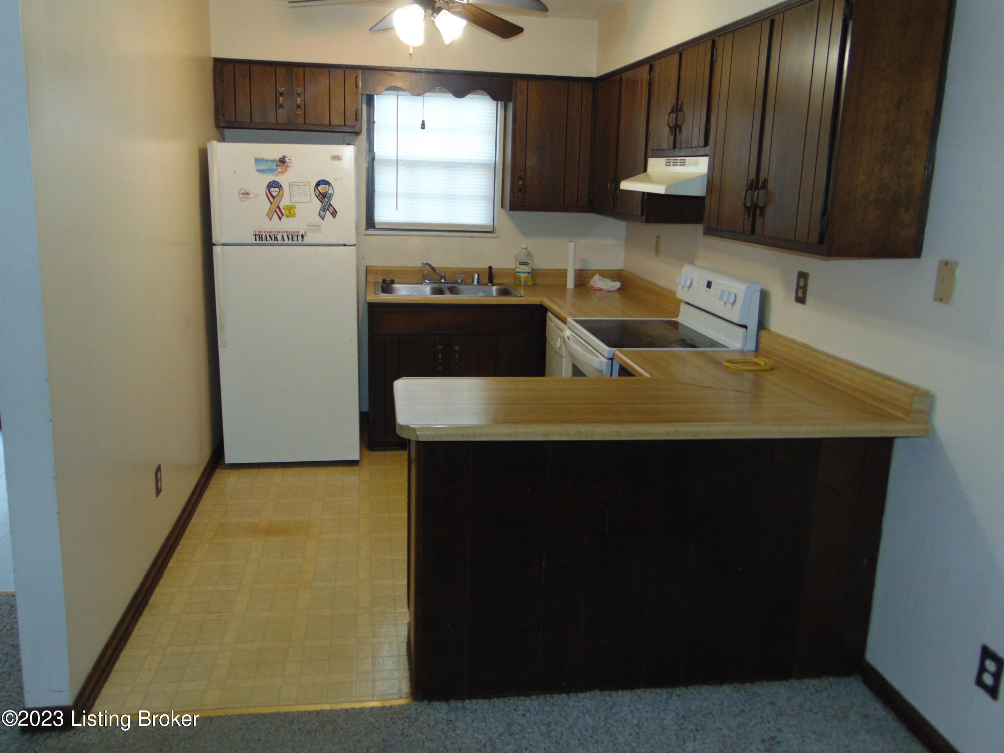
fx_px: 870
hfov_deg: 60.0
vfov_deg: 46.8
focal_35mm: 30
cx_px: 502
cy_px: 376
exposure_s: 1/40
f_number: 3.1
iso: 200
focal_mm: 5.4
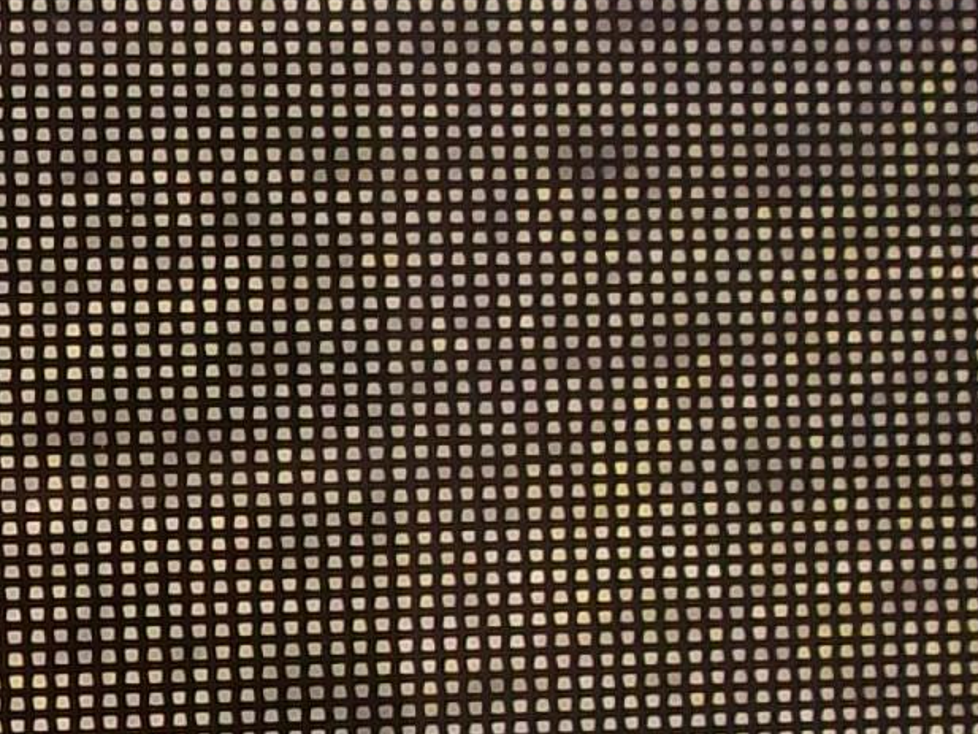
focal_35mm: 175
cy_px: 517
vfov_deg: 8.5
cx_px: -755
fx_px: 4945
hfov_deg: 10.6
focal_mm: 6.5
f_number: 3.1
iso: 80
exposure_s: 1/250
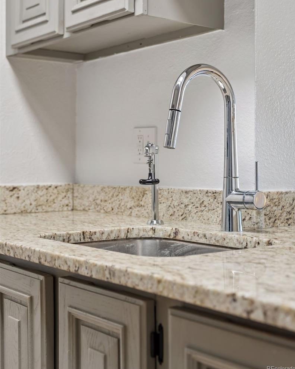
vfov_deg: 32.9
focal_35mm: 57
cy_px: 149
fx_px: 622
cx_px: 149
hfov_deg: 26.7
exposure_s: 1/30
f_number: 4
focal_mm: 50
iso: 400
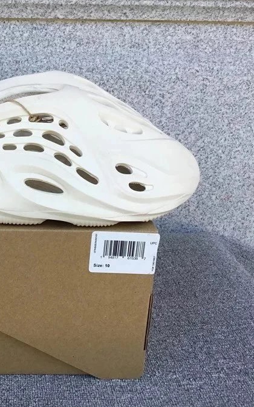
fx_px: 487
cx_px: 25
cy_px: 203
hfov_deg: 28.1
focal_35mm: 44
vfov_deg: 45.3
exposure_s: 1/243
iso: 25
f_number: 2.4
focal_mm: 3.3
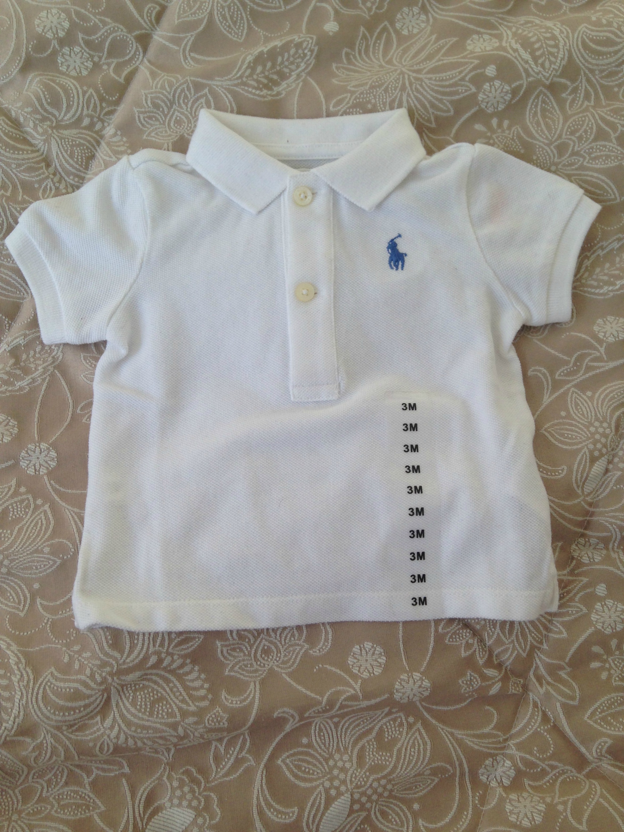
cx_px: 312
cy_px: 416
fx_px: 793
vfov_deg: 55.4
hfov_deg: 42.9
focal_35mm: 33
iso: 50
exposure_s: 1/142
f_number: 2.4
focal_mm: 4.12
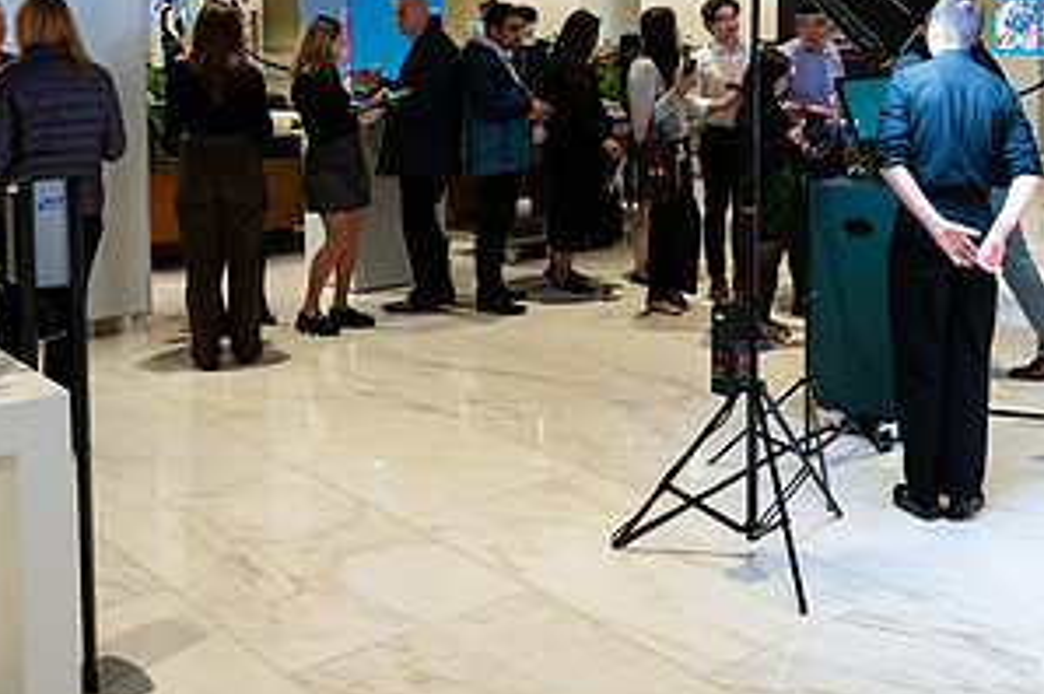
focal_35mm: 49
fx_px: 1419
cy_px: 64
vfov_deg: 26.5
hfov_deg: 39.3
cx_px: 780
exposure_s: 1/200
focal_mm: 24
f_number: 3.2
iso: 800
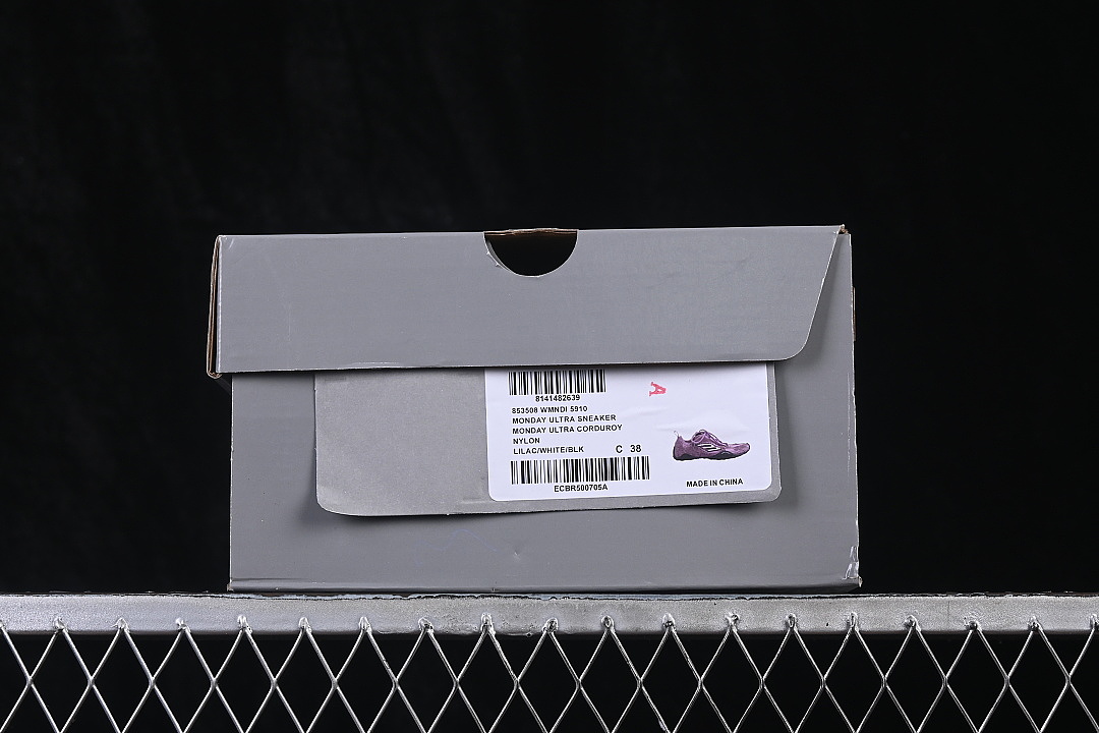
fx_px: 2289
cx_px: 550
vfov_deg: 18.2
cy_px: 366
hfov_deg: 27.0
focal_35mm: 75
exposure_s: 1/80
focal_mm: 50
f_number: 8
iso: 160
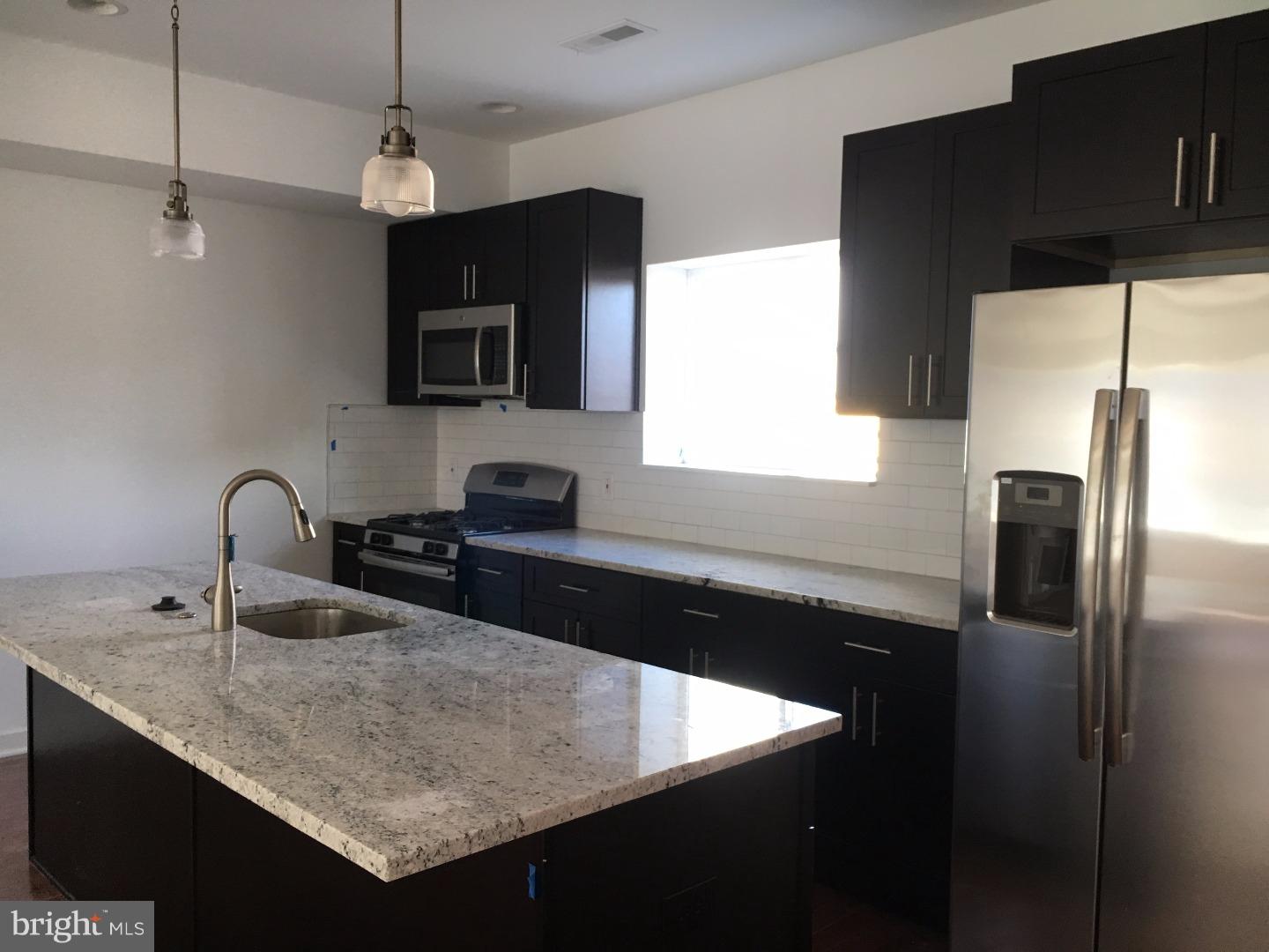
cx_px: 634
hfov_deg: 61.7
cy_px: 476
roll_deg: -0.6
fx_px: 1063
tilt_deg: -2.0
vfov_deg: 48.2
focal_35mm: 29
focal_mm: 4.15
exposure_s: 1/30
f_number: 2.2
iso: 40
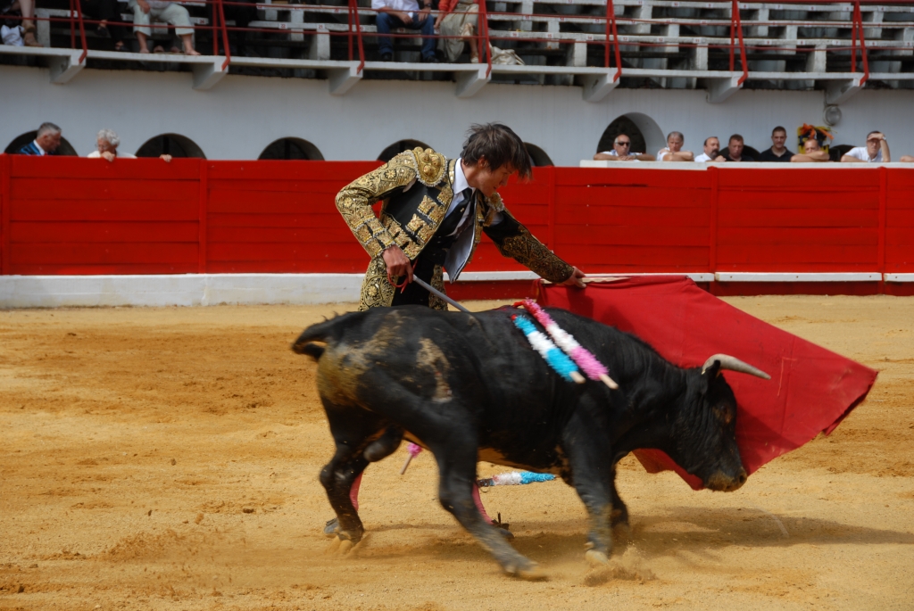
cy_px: 306
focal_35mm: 135
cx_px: 457
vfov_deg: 10.2
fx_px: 3431
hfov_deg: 15.2
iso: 100
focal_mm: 90
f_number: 6.7
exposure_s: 1/250
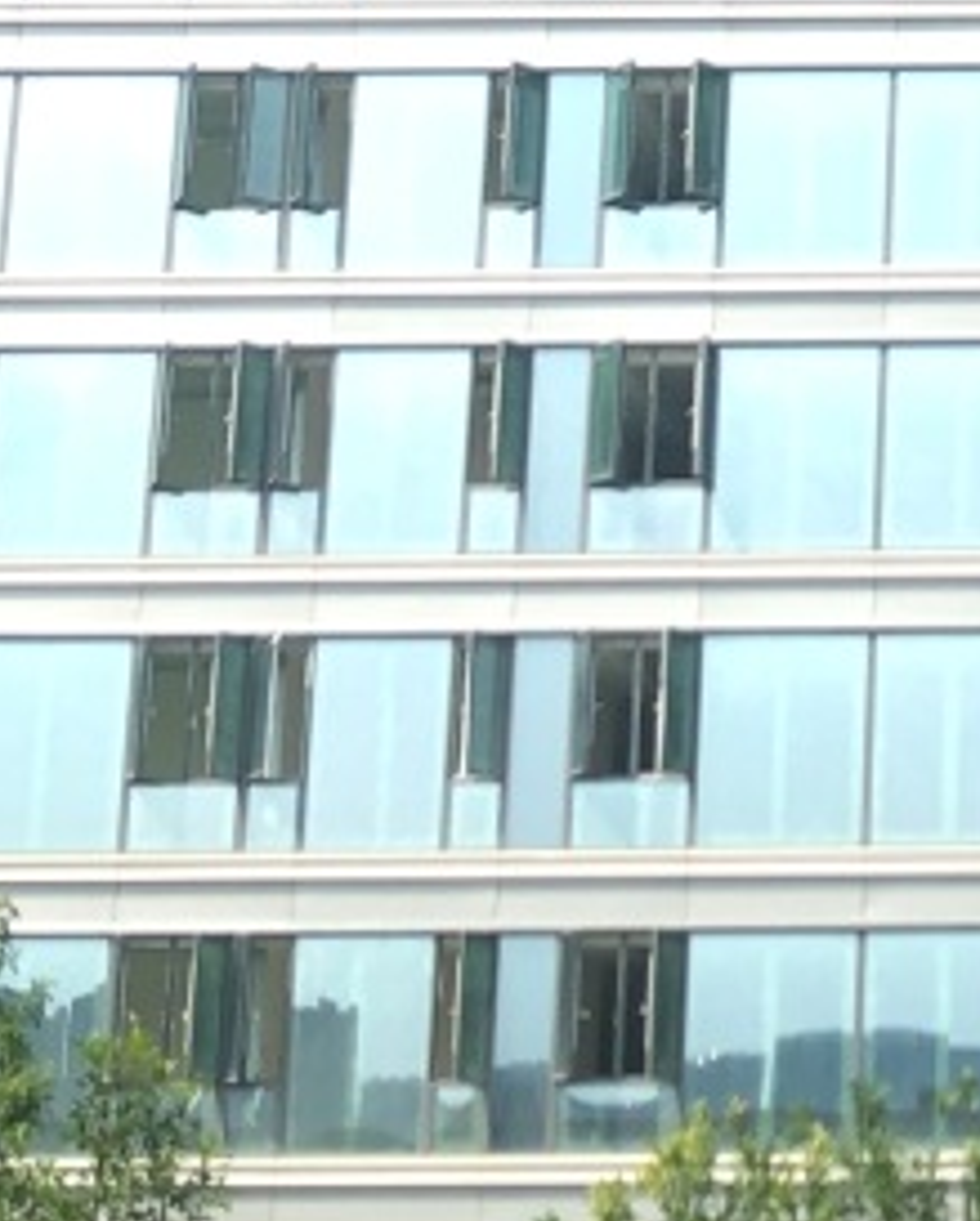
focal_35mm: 140
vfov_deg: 13.2
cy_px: -425
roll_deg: +0.4
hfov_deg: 10.6
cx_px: 1539
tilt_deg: +16.7
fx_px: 5067
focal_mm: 3.99
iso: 20
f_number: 1.8
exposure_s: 1/453
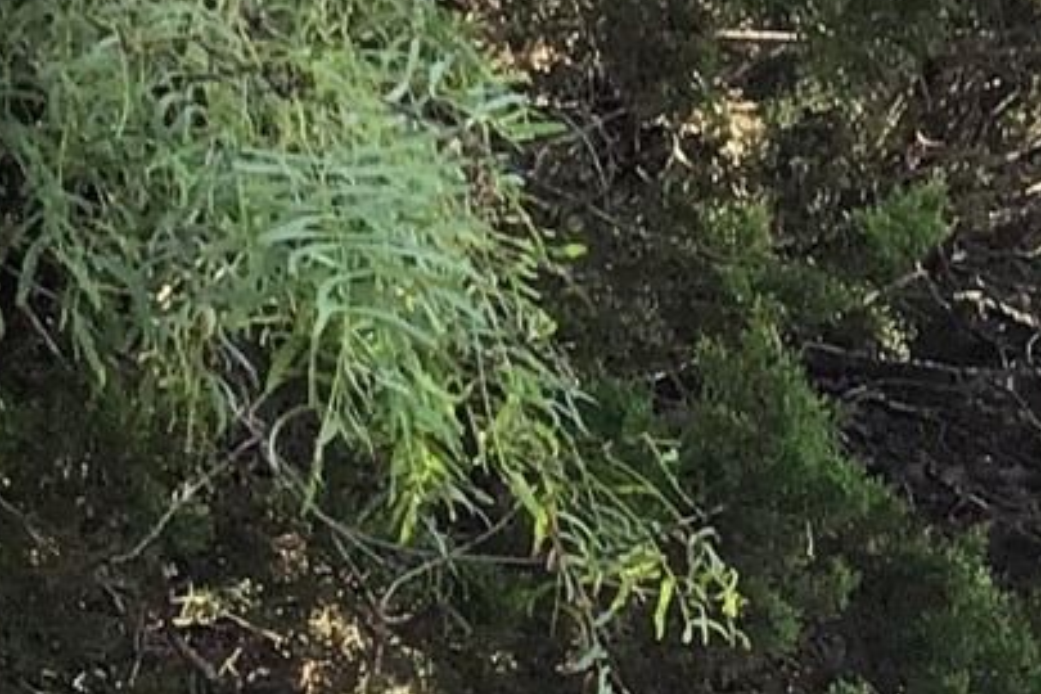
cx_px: 1894
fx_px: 4713
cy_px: 1152
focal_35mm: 163
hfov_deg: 11.6
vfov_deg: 8.2
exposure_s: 1/120
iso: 25
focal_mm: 3.3
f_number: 2.4
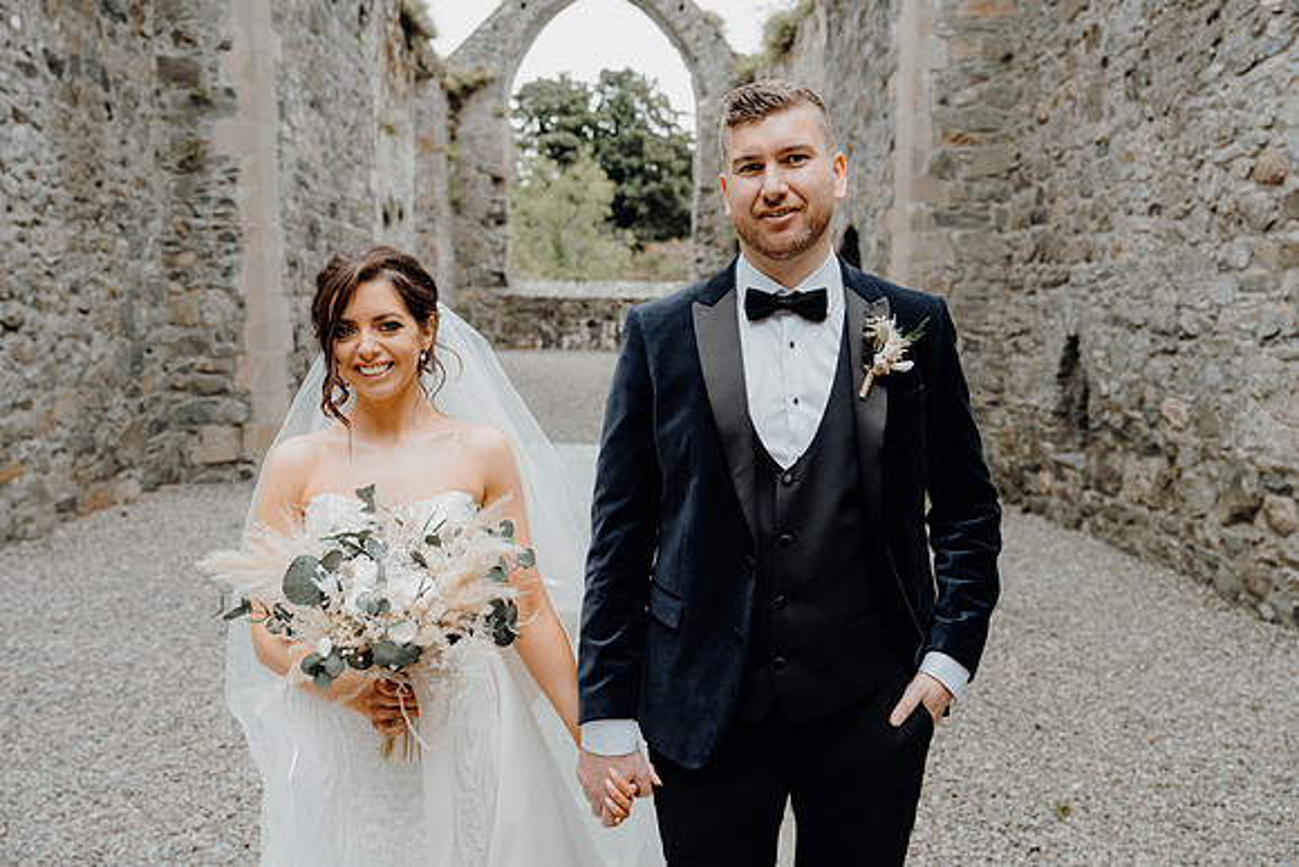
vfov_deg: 42.3
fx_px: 1119
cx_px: 650
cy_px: 434
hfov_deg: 60.3
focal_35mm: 31
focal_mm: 31
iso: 125
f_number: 3.5
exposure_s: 1/160
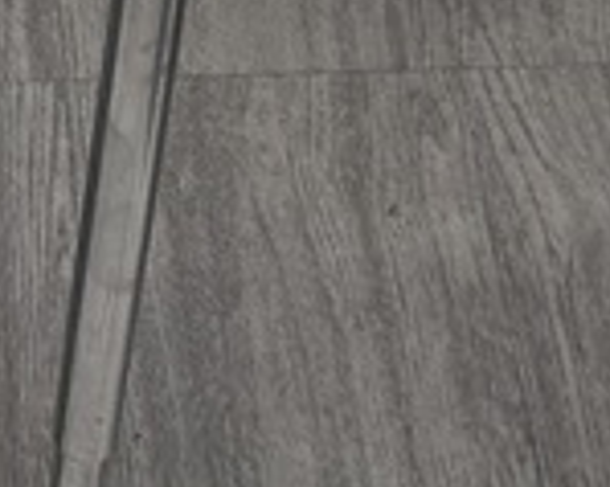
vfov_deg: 7.7
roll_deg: -1.0
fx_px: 3139
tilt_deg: -36.3
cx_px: -41
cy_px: -1011
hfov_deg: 11.0
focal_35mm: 174
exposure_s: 1/60
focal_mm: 5.7
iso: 64
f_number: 1.5
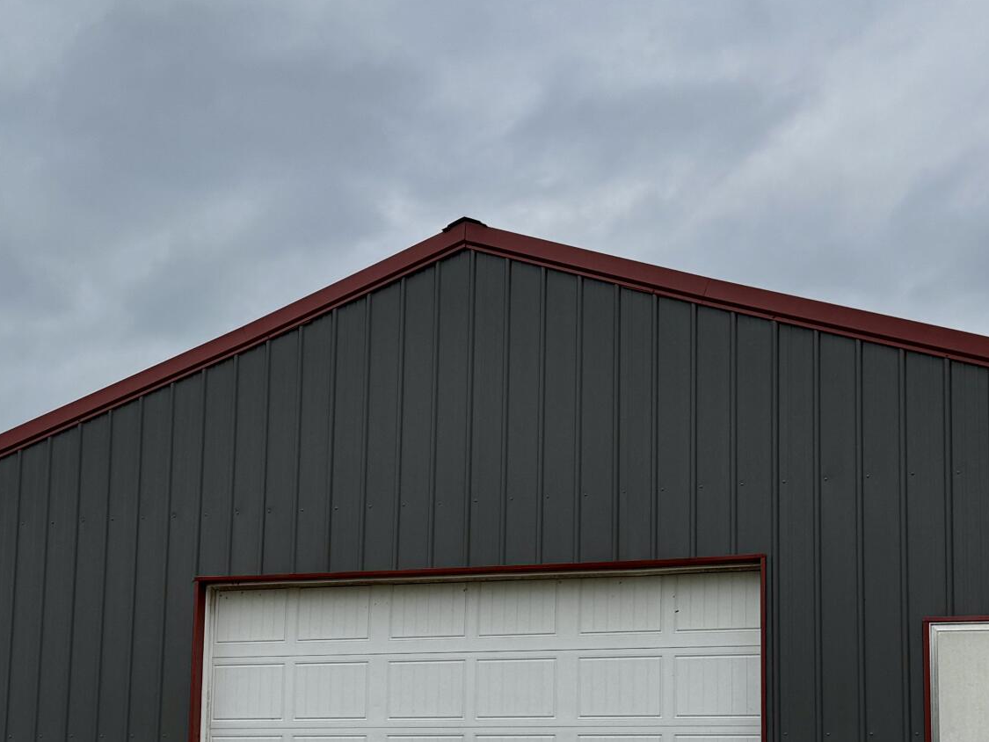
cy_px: 603
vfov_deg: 22.6
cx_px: 384
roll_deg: -1.6
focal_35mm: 64
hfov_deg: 30.2
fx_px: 1829
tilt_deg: +7.3
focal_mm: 6.76
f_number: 1.78
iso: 80
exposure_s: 1/7937
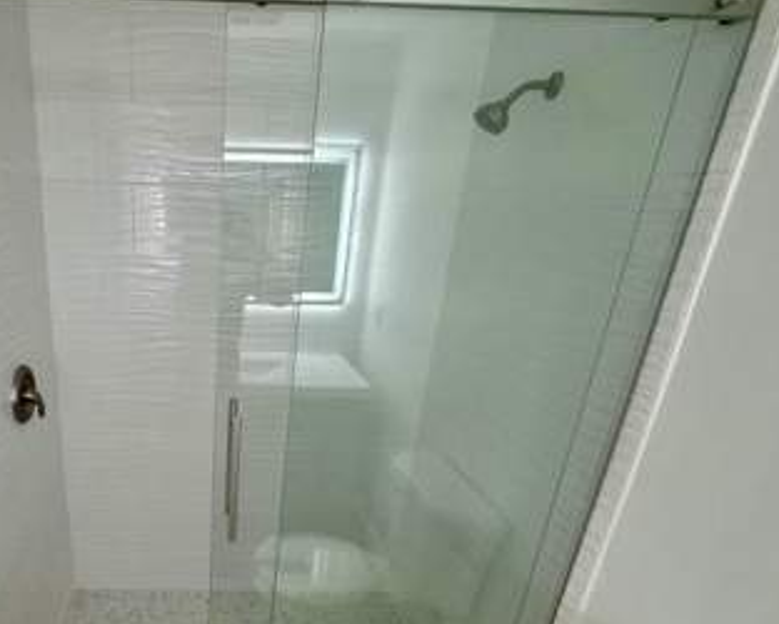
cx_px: 210
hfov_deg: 73.0
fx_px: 484
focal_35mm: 21
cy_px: 382
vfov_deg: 64.8
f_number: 2.2
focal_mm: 2.22
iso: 250
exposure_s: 1/120
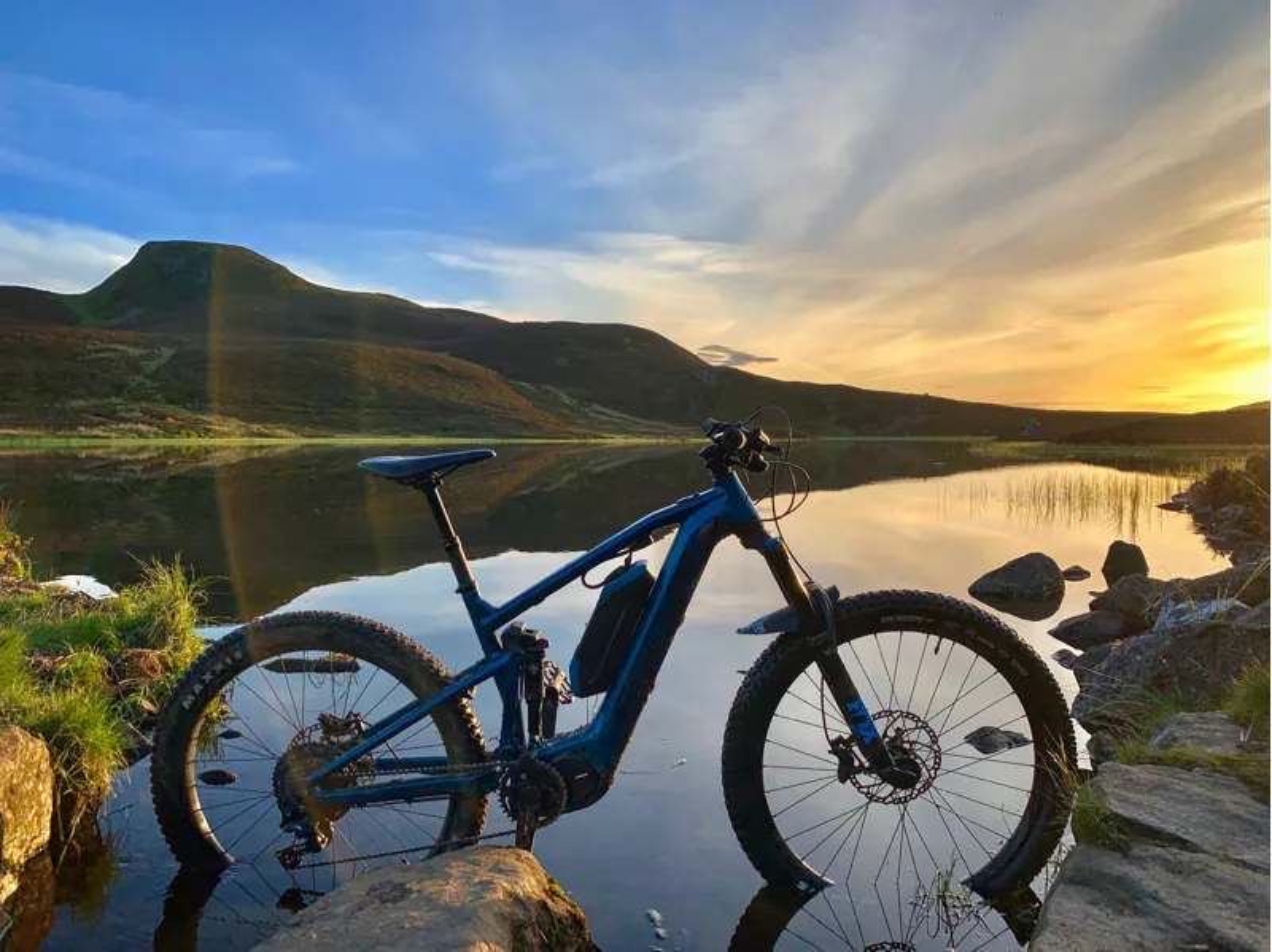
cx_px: 636
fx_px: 955
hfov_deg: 67.3
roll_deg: -0.9
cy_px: 476
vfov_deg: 53.0
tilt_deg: -3.1
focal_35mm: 26
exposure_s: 1/1076
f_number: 1.8
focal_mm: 4.25
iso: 25
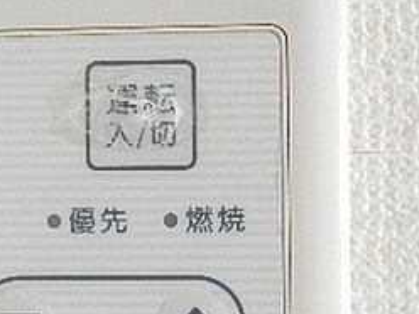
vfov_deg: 13.3
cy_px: 211
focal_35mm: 111
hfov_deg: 17.4
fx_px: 1344
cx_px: 15
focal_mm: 7.6
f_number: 4.2
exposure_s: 1/25
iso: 400
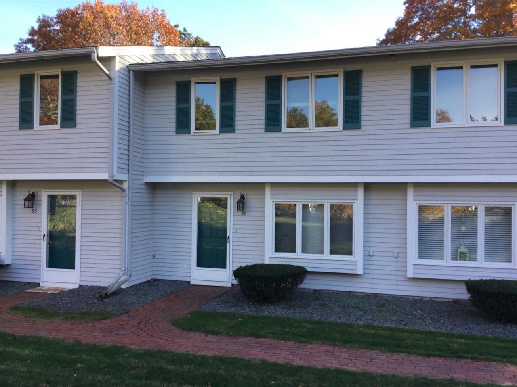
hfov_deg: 58.4
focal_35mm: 31
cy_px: 194
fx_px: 463
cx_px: 258
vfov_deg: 45.4
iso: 25
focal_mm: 3.3
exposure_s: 1/212
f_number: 2.4
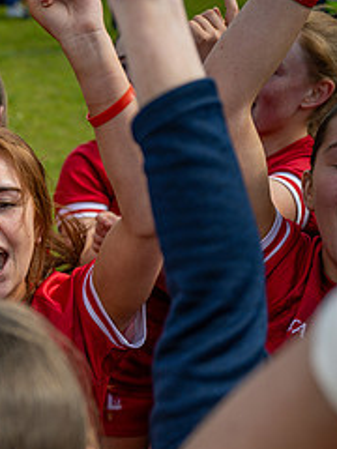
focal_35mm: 86
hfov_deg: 15.8
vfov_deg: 22.4
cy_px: 360
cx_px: -159
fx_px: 1116
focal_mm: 37
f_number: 2.8
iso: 100
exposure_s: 1/1600
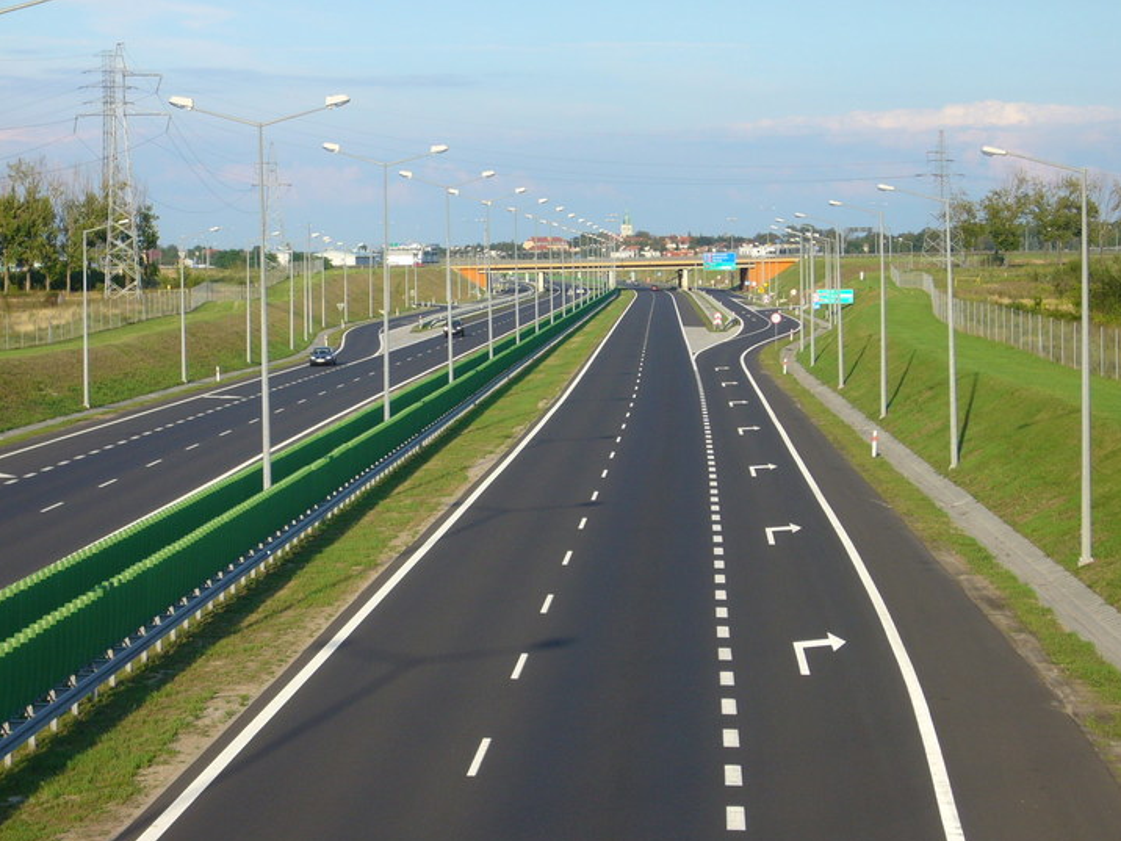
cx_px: 570
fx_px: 3465
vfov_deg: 13.8
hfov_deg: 18.4
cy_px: 427
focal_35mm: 107
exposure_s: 1/200
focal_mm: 17.4
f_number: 5
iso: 64
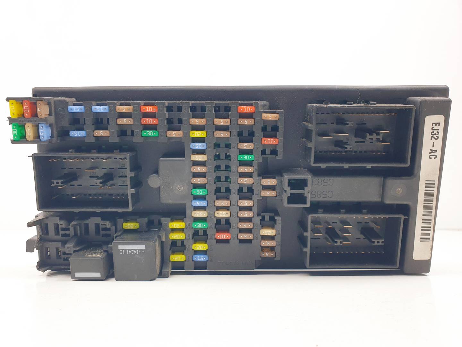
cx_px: 231
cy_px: 174
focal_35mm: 26
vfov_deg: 53.1
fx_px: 347
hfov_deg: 67.3
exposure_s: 1/145
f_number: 2.4
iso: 50
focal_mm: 4.3
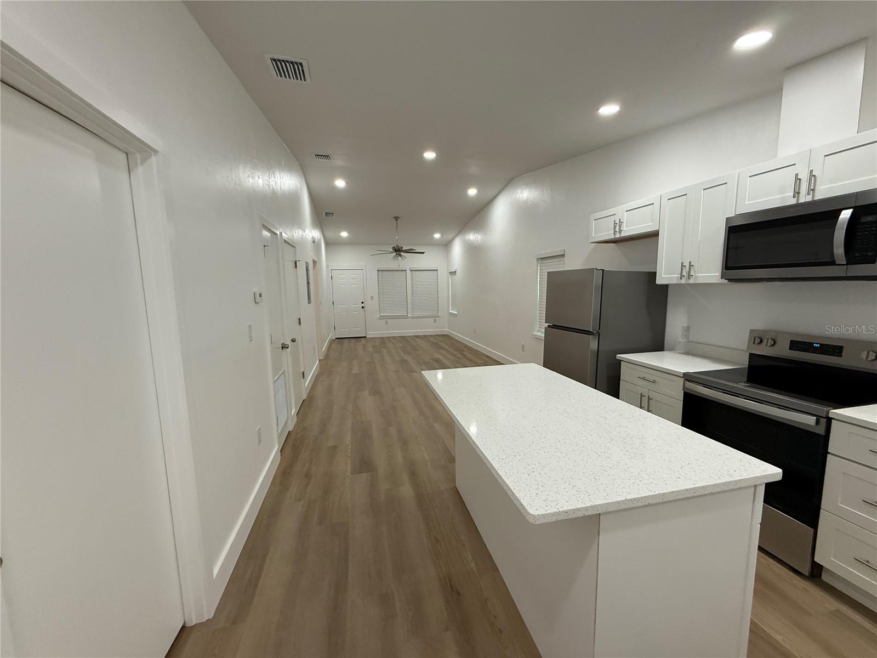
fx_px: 355
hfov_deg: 102.1
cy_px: 329
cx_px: 438
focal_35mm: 14
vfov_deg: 85.7
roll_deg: +1.6
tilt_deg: -7.1
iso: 250
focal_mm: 2.22
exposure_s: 1/120
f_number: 2.2
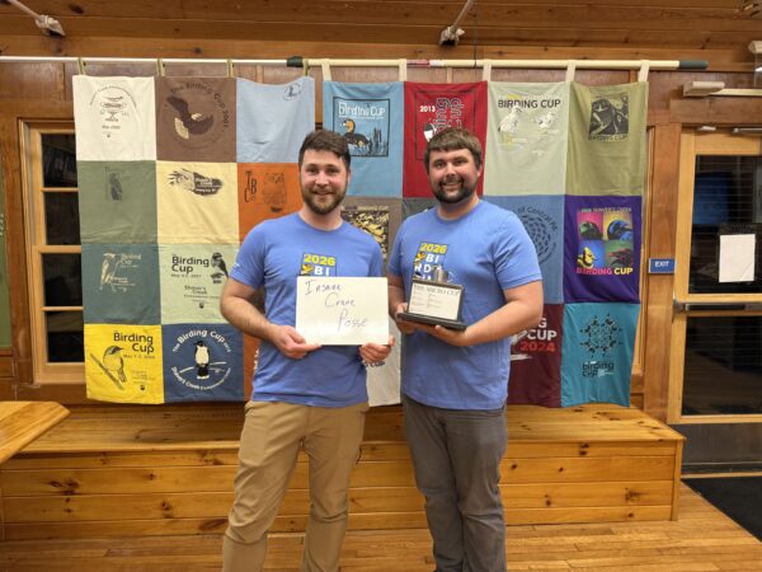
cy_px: 286
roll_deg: -0.5
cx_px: 381
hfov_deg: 71.6
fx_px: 528
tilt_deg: -5.9
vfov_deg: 56.8
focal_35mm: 24
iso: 160
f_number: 1.78
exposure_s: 1/75
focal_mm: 6.76
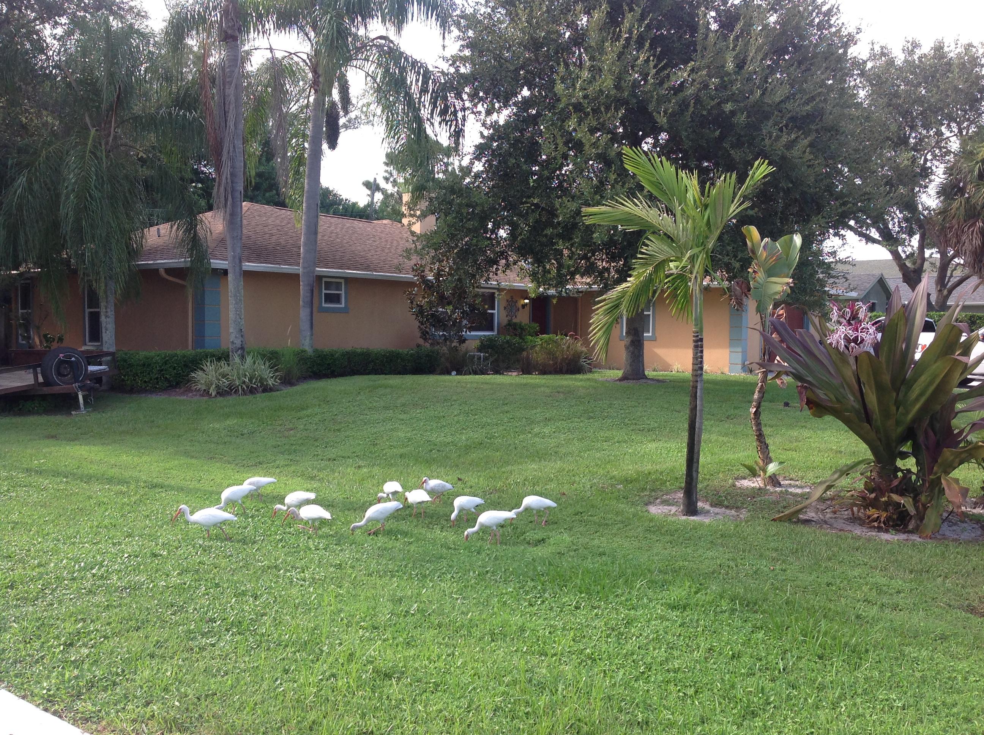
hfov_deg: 52.7
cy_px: 368
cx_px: 492
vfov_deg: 40.6
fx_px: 993
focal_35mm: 35
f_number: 2.4
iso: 50
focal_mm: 4.28
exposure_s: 1/217
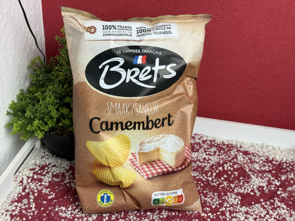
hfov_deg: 39.7
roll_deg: -3.5
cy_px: 110
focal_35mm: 48
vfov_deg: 30.3
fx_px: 409
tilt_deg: -29.9
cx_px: 148
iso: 80
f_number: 1.78
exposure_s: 1/100
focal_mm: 6.76
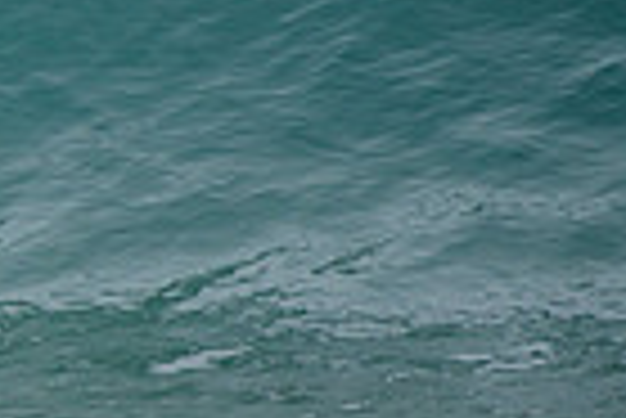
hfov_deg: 1.0
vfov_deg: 0.7
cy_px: 155
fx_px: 36241
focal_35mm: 2082
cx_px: -621
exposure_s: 1/2000
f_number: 5.6
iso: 320
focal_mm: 500
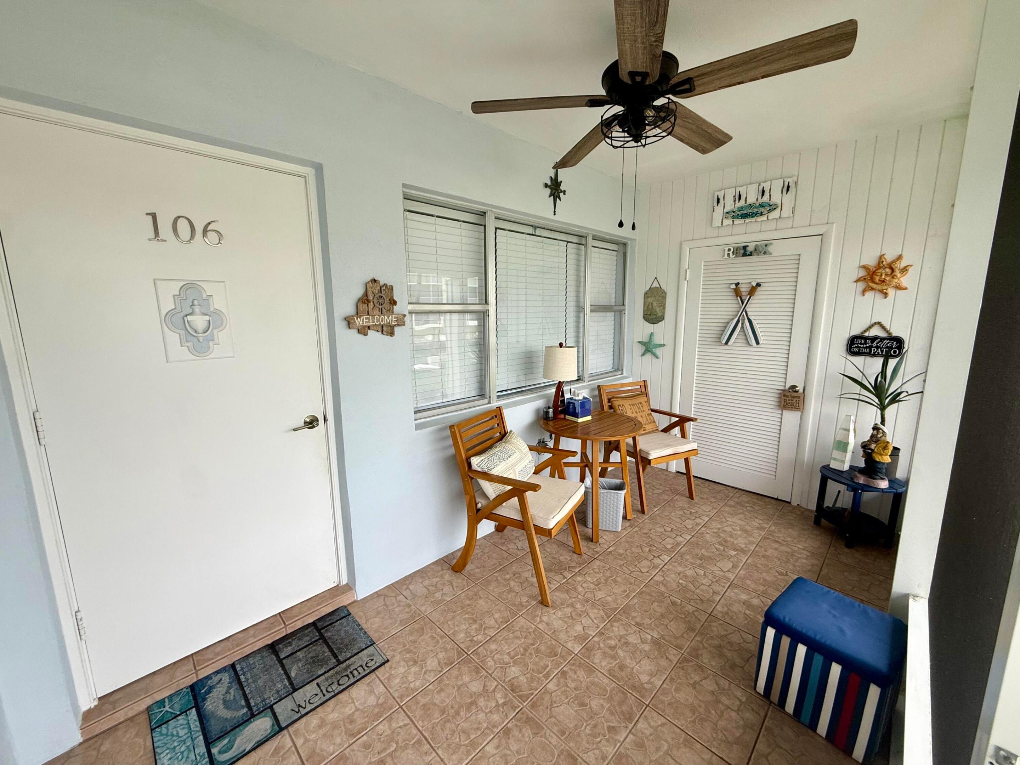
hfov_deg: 102.1
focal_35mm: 14
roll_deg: +0.5
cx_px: 510
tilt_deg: -9.2
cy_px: 382
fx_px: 413
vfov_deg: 85.7
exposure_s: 1/99
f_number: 2.2
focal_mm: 2.22
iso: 100
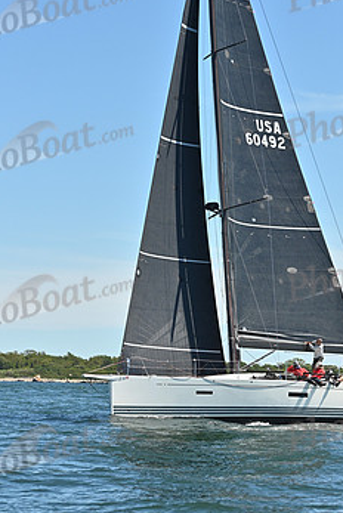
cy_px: 208
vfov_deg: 14.4
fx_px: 2025
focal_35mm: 142
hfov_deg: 9.7
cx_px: 211
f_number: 4.5
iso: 320
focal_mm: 85
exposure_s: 1/3200
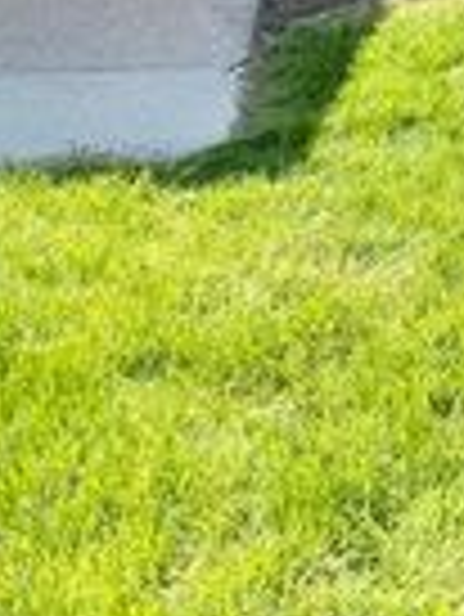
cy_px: -488
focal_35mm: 117
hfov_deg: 12.2
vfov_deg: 14.7
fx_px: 2088
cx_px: 653
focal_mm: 6.76
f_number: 1.78
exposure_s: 1/4167
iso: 80
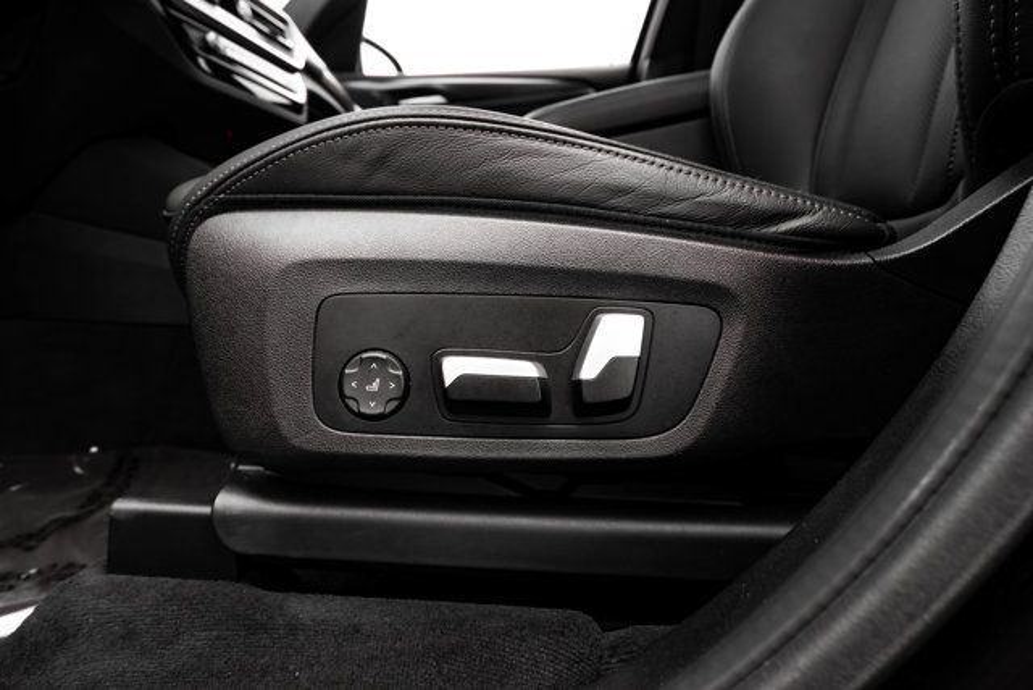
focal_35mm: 24
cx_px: 516
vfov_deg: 53.2
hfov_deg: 73.7
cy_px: 345
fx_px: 689
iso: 640
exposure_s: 1/200
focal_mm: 24
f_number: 9
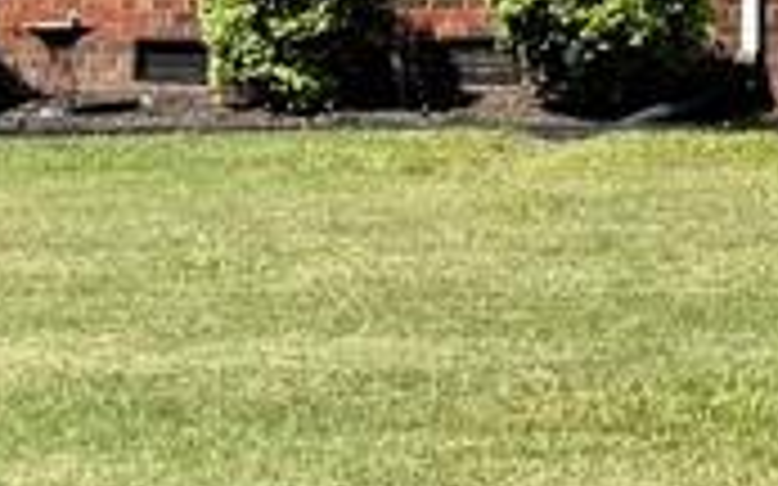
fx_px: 3455
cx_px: 1304
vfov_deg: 7.7
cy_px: -531
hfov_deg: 12.0
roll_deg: -0.6
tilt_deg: +2.6
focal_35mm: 163
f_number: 1.6
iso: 50
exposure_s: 1/1845
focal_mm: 5.96
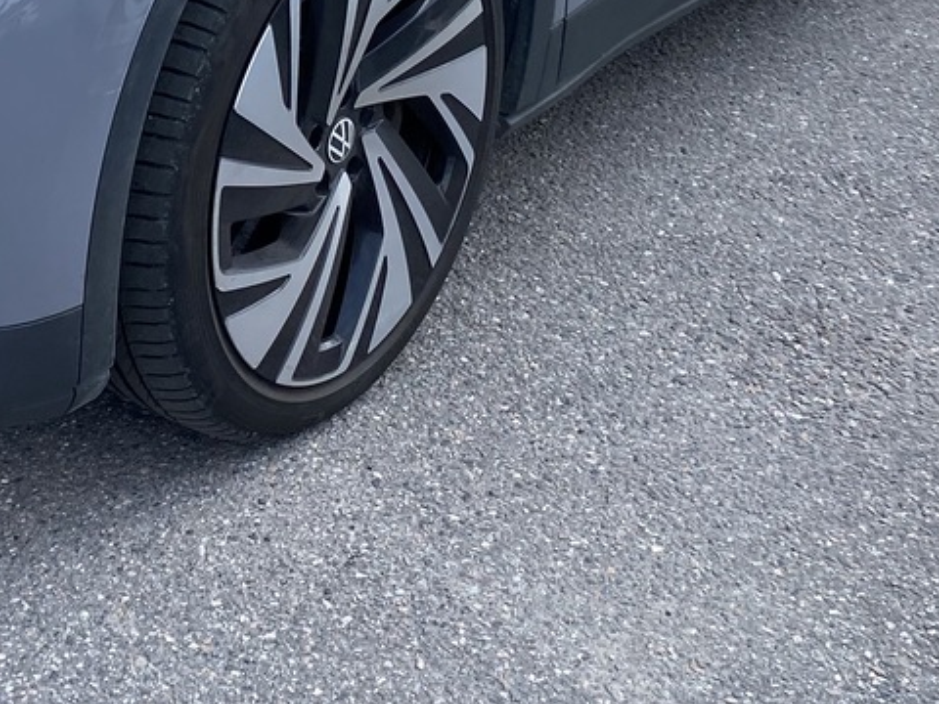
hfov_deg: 24.7
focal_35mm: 78
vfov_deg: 17.2
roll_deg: +0.6
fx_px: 2116
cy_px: -317
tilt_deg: -8.1
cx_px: 213
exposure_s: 1/1053
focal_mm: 4.25
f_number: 1.8
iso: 32
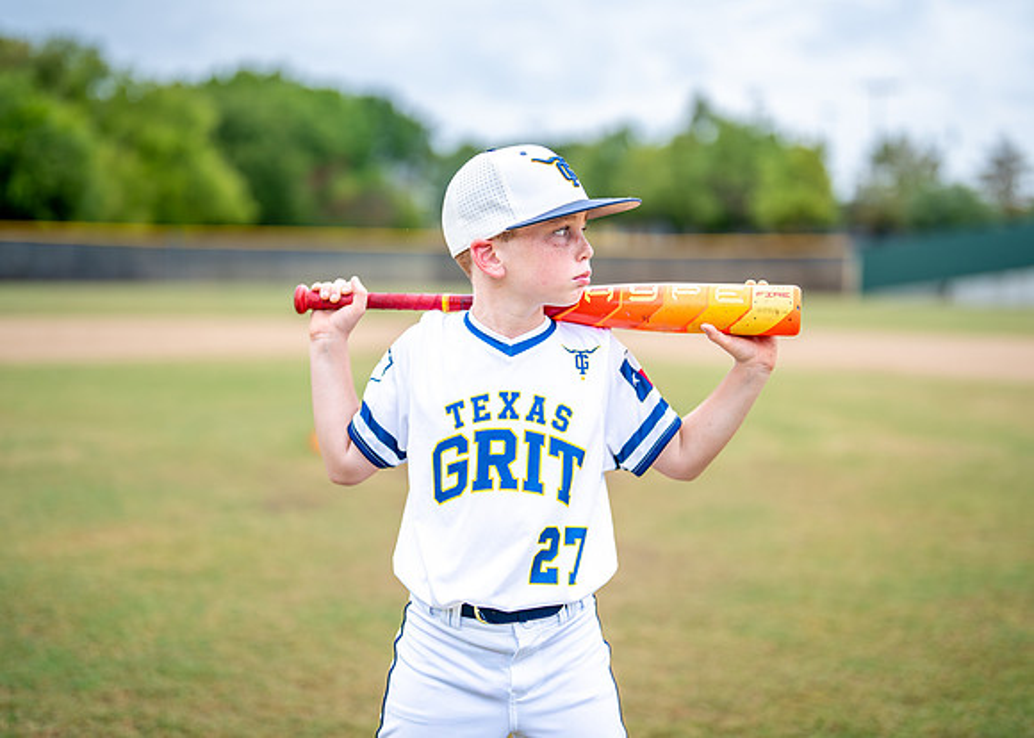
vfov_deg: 26.0
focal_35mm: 54
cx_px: 533
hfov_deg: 35.8
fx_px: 1600
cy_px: 364
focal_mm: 50
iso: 160
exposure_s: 1/1600
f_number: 1.2
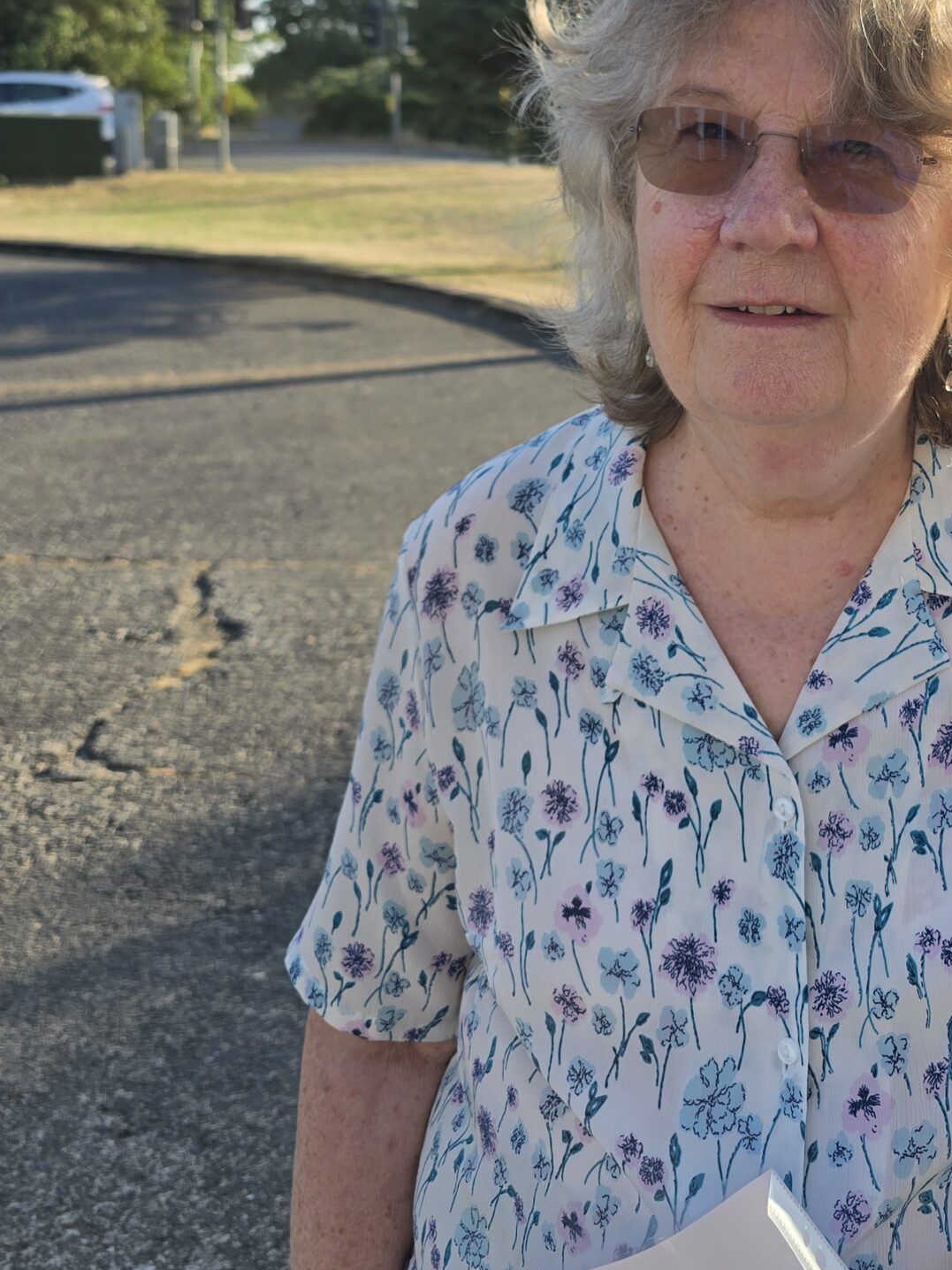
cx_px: 785
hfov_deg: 33.9
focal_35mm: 41
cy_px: 366
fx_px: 1503
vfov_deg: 44.7
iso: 12
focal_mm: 6.3
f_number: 1.7
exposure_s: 1/550
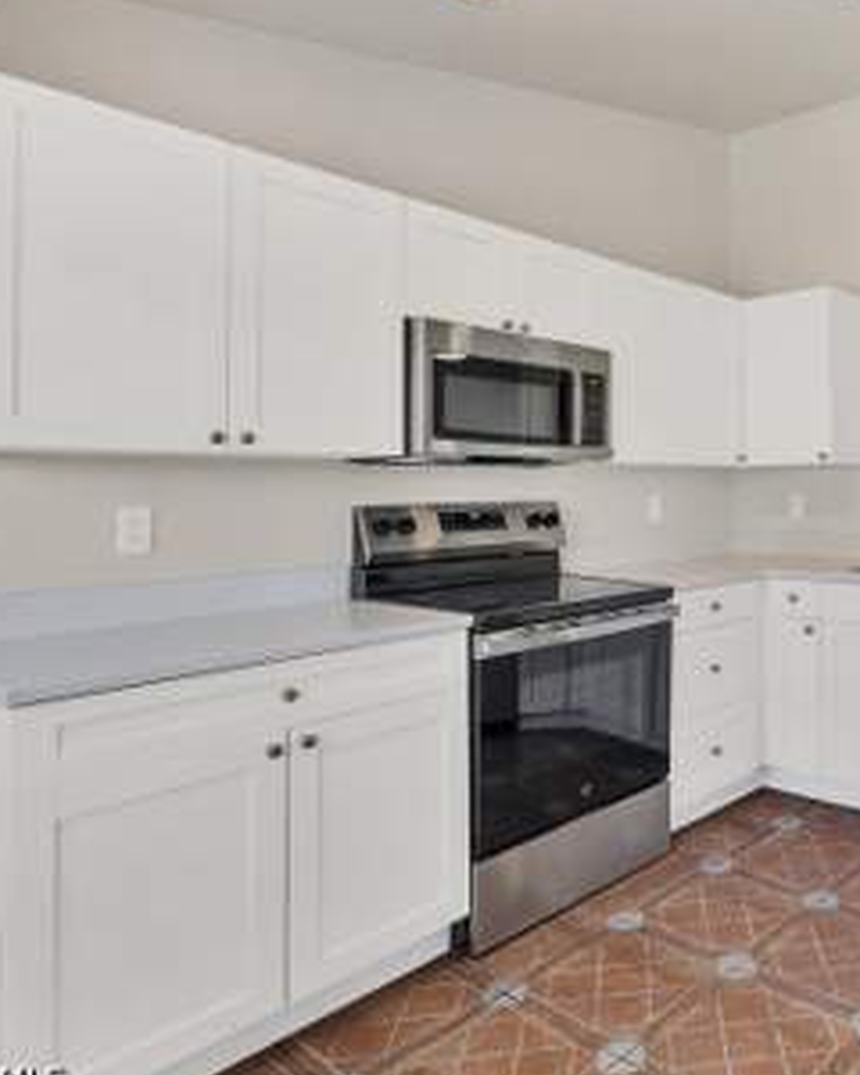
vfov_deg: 70.3
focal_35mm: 24
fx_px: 764
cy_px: 529
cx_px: 781
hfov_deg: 51.5
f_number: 8
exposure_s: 1/25
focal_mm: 16
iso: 400
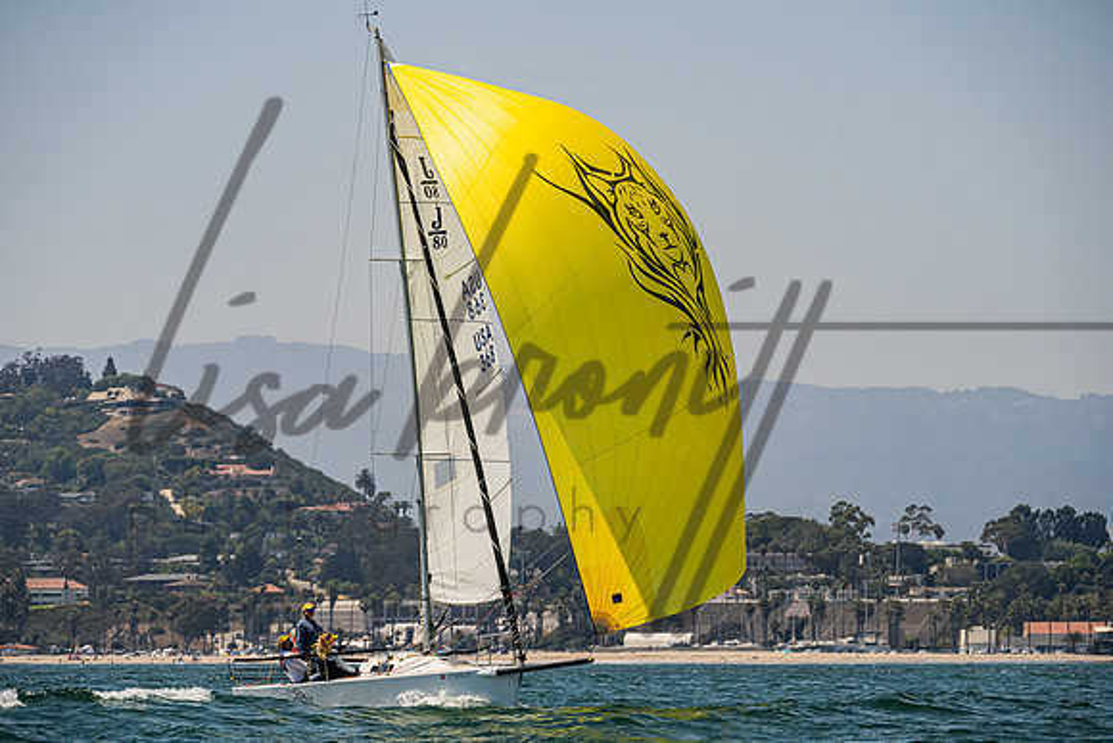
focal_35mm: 232
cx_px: 552
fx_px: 7173
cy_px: 394
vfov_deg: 5.9
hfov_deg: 8.9
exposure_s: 1/3200
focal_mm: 200
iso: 500
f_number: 8
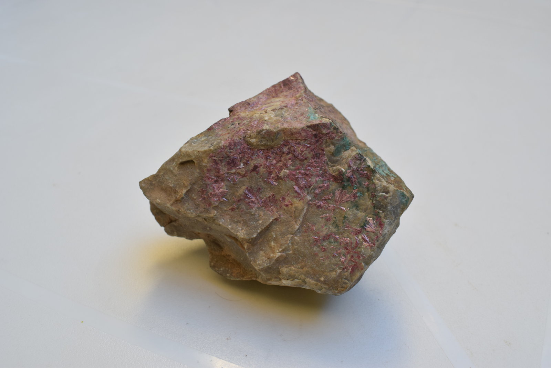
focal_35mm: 32
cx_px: 276
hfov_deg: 59.5
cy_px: 184
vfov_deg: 41.7
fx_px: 482
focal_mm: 21
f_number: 10
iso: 450
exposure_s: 1/30
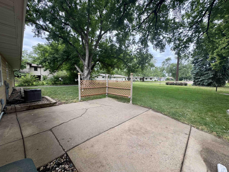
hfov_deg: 102.1
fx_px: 93
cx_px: 114
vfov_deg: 85.7
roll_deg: -0.6
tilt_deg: -4.2
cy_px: 86
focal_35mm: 14
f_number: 2.2
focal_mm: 2.22
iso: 40
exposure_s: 1/286
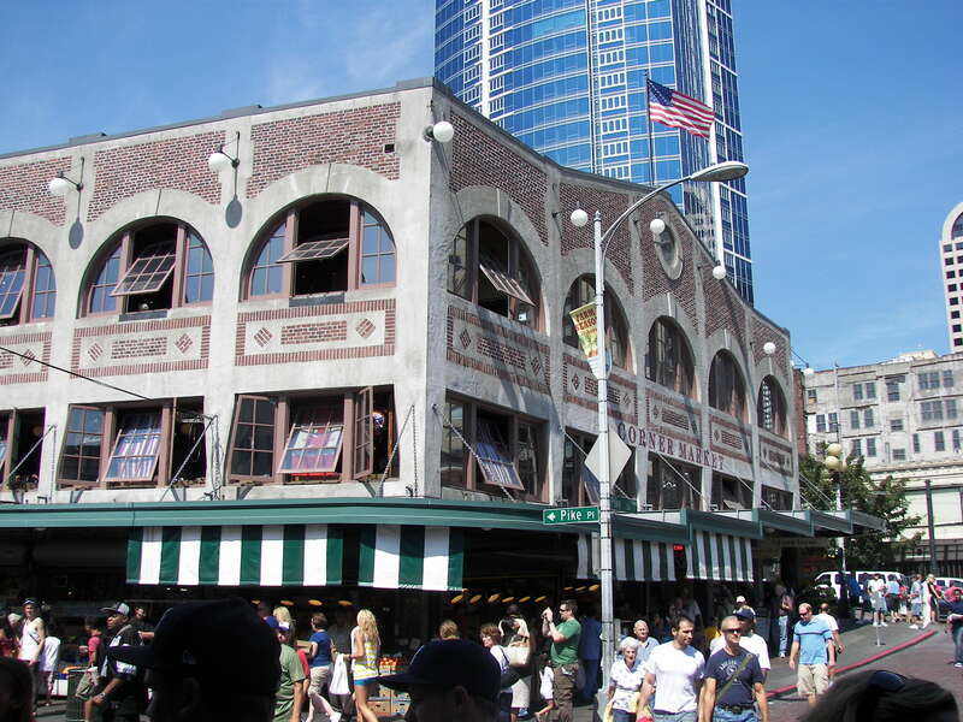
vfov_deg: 39.7
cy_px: 361
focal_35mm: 36
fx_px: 1002
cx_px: 482
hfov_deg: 51.4
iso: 64
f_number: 4
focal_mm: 6
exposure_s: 1/640
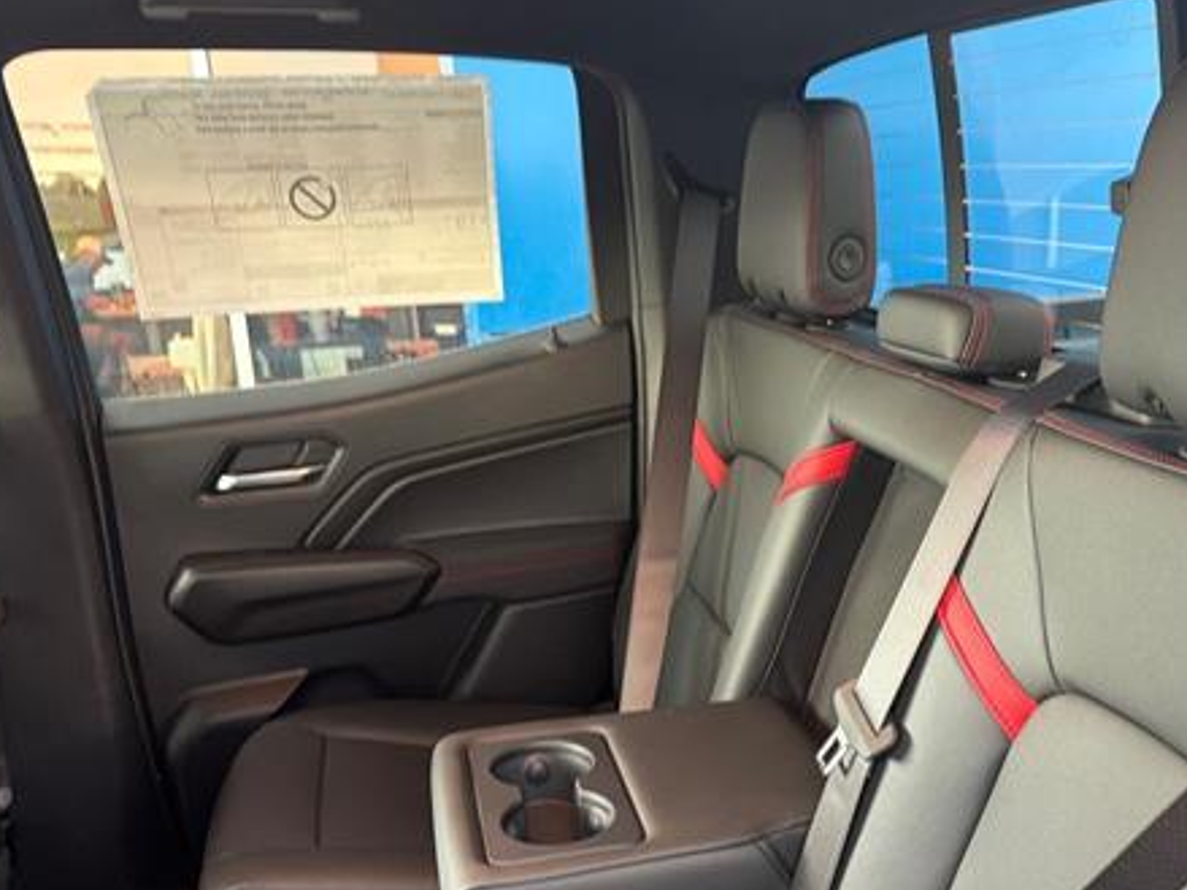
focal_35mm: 35
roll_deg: +1.0
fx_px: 1200
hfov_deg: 51.7
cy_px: 592
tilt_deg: -17.2
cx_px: 784
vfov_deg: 40.2
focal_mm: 6.76
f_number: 1.78
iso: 1000
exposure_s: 1/33
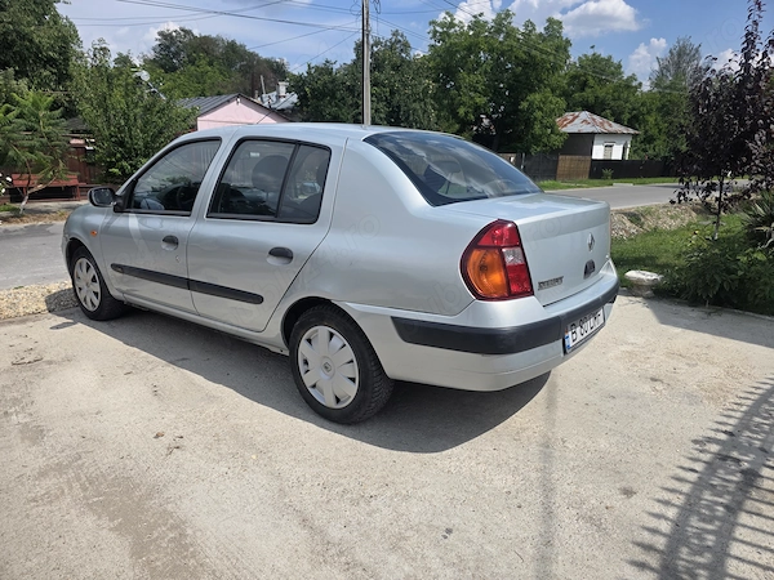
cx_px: 387
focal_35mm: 23
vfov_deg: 58.9
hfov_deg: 73.9
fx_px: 514
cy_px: 290
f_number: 1.7
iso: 80
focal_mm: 6.3
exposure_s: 1/7333
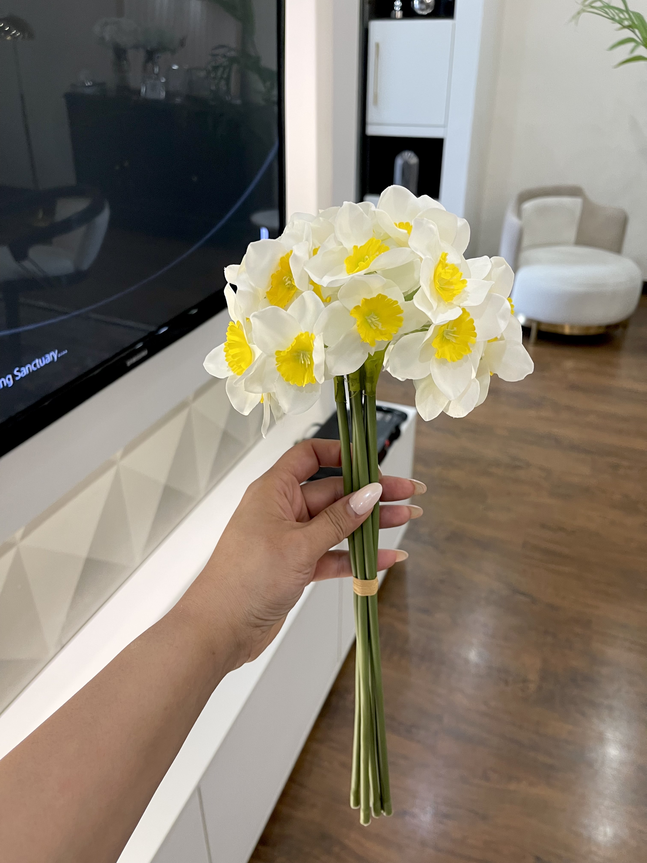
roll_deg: +0.4
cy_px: 432
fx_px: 623
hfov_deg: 54.9
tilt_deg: -29.3
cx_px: 324
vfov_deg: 69.4
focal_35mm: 25
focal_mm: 5.1
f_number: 1.6
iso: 125
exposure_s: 1/50
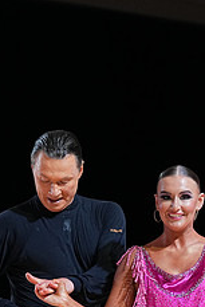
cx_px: 104
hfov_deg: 4.9
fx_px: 2379
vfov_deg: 7.3
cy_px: 377
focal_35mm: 279
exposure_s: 1/500
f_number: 4
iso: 1250
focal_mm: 110
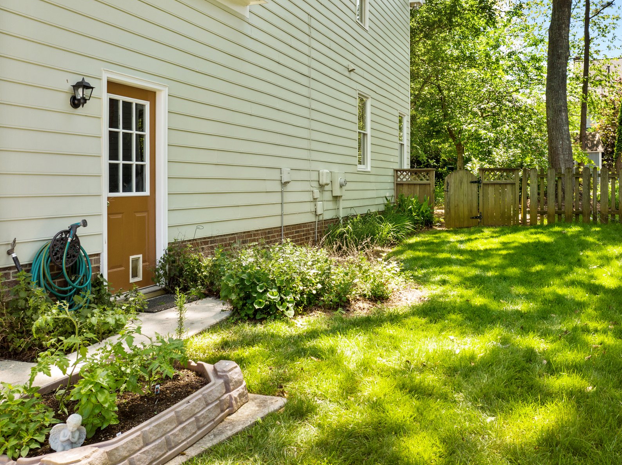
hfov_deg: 57.6
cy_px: 166
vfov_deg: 44.9
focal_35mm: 31
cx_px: 395
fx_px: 557
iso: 120
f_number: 2.8
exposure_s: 1/25
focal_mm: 12.29
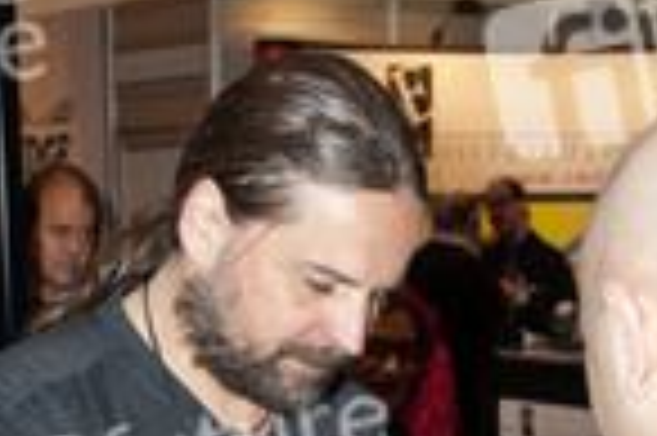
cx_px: 308
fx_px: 1604
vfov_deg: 14.1
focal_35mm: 88
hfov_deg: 23.1
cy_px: 728
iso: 500
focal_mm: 32
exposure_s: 1/320
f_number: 5
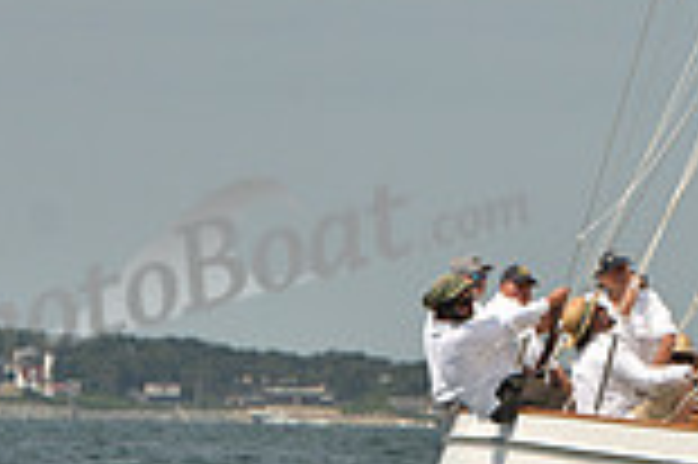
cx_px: 766
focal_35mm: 693
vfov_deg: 2.0
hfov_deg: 3.0
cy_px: -25
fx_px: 13422
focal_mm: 185
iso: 320
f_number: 6.3
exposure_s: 1/1250
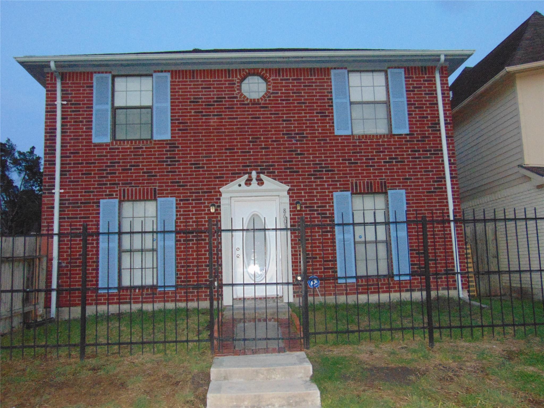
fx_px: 471
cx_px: 272
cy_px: 204
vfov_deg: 46.8
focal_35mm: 30
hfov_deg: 60.0
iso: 500
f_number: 3.1
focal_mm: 5.4
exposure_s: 1/40
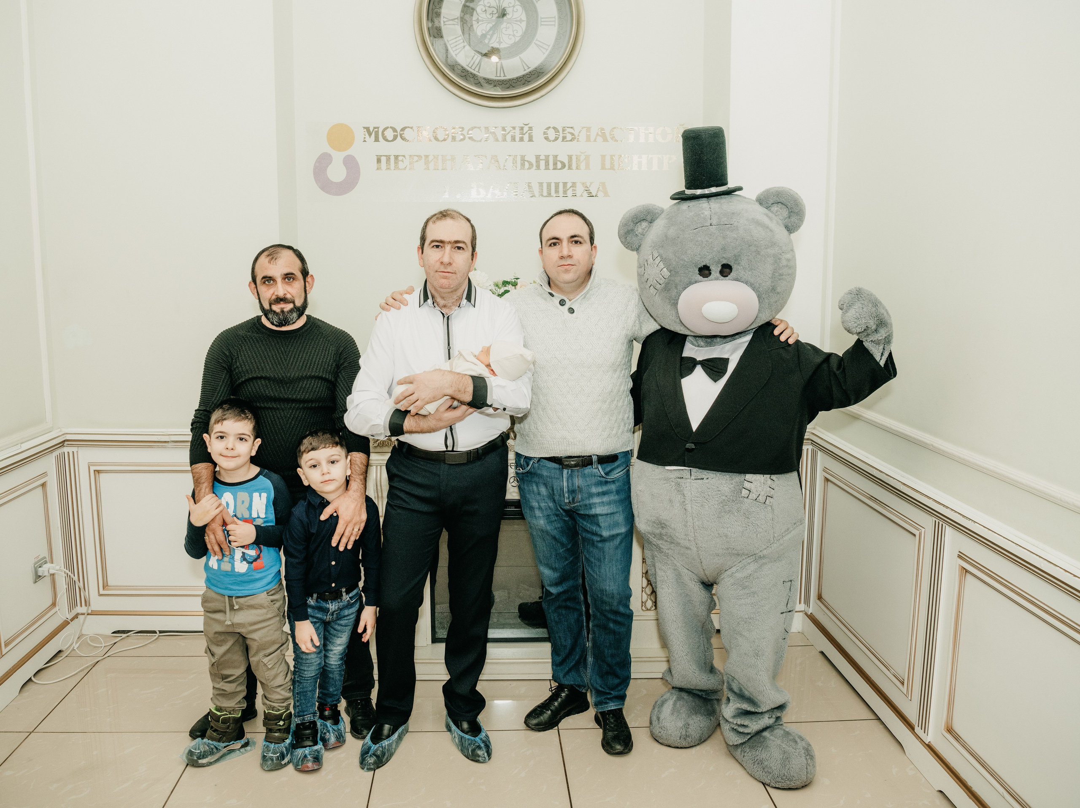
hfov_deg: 64.1
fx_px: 861
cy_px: 398
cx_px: 506
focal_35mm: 28
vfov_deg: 50.2
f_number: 4.5
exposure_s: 1/160
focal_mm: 24
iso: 320
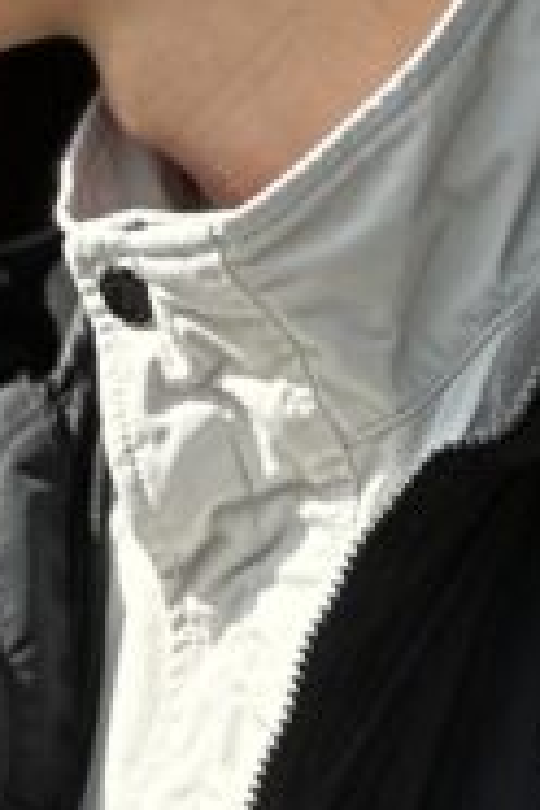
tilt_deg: -6.0
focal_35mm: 441
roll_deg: -0.2
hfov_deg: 3.1
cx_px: 705
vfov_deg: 4.6
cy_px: 1942
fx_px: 9922
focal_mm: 9
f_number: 2.8
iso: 32
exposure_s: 1/579
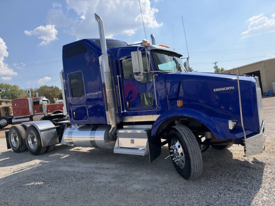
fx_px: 191
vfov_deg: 56.8
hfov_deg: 71.6
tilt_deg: +2.5
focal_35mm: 24
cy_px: 103
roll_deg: +7.2
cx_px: 138
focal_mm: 6.93
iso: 80
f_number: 1.8
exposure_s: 1/3891
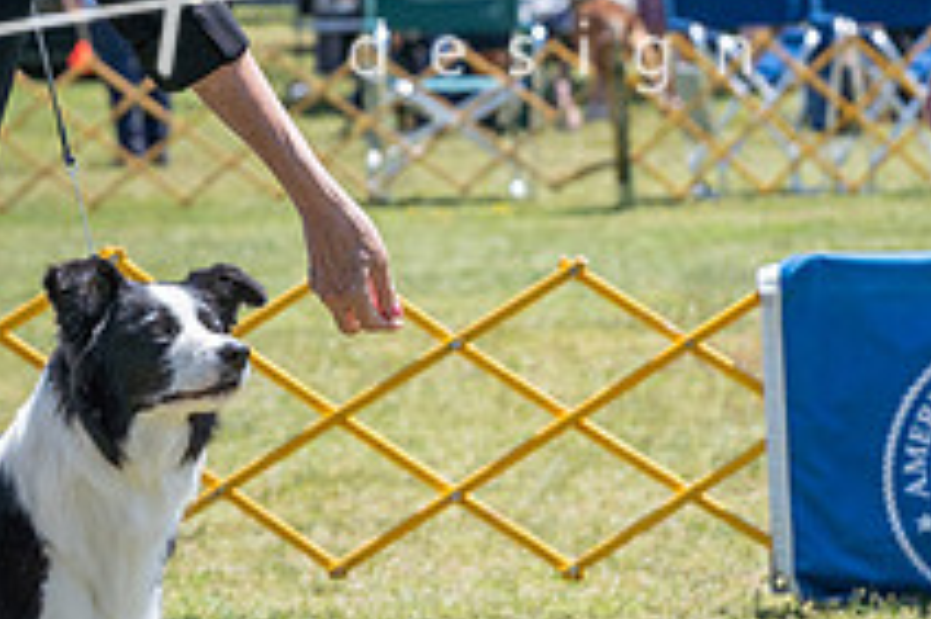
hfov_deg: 6.8
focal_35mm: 304
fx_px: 7855
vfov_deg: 4.5
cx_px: 206
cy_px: 187
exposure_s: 1/2500
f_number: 6.3
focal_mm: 111
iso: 1000
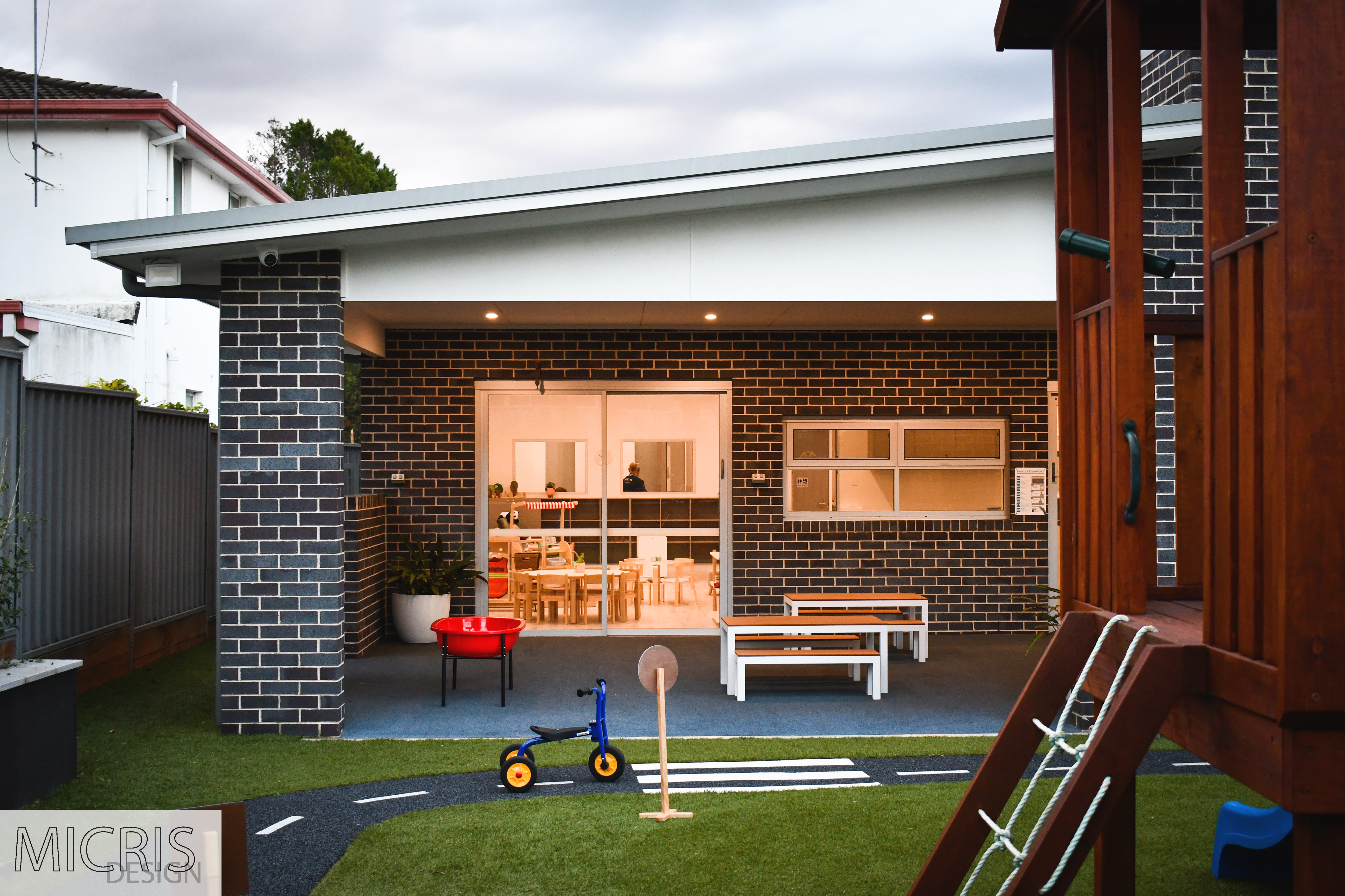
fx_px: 1606
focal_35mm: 43
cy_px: 448
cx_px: 672
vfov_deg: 31.2
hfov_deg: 45.4
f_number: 4.2
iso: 1100
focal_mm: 29
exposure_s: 1/125
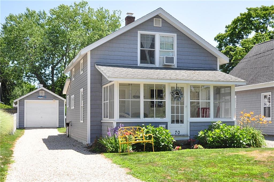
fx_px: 228
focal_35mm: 30
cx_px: 137
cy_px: 91
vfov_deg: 43.5
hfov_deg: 62.0
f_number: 8
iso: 200
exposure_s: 1/200
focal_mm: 20
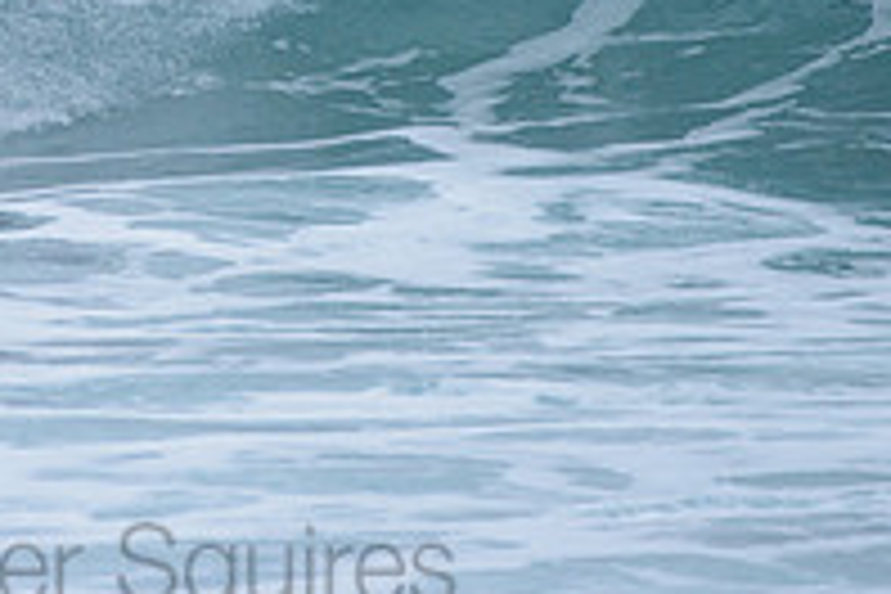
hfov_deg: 1.4
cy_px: -182
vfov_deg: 0.9
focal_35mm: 1468
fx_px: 36330
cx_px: 108
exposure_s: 1/2000
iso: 400
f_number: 5.6
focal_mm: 500
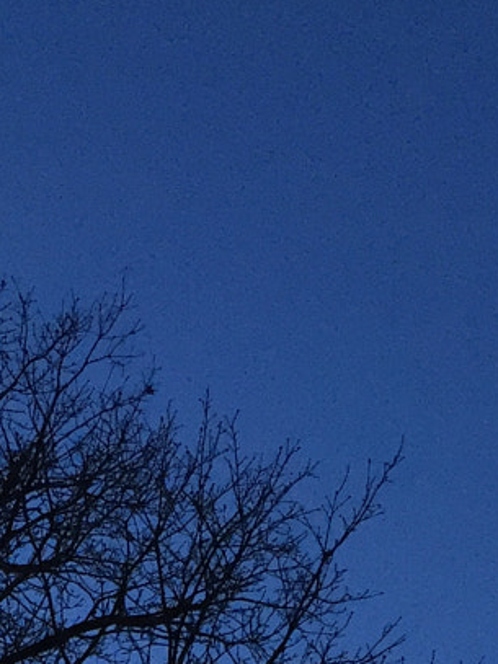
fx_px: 2188
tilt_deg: +38.4
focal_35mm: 114
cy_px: 1255
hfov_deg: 12.5
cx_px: -186
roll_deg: -2.0
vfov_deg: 14.7
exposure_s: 1/33
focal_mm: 4.15
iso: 50
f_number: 2.2
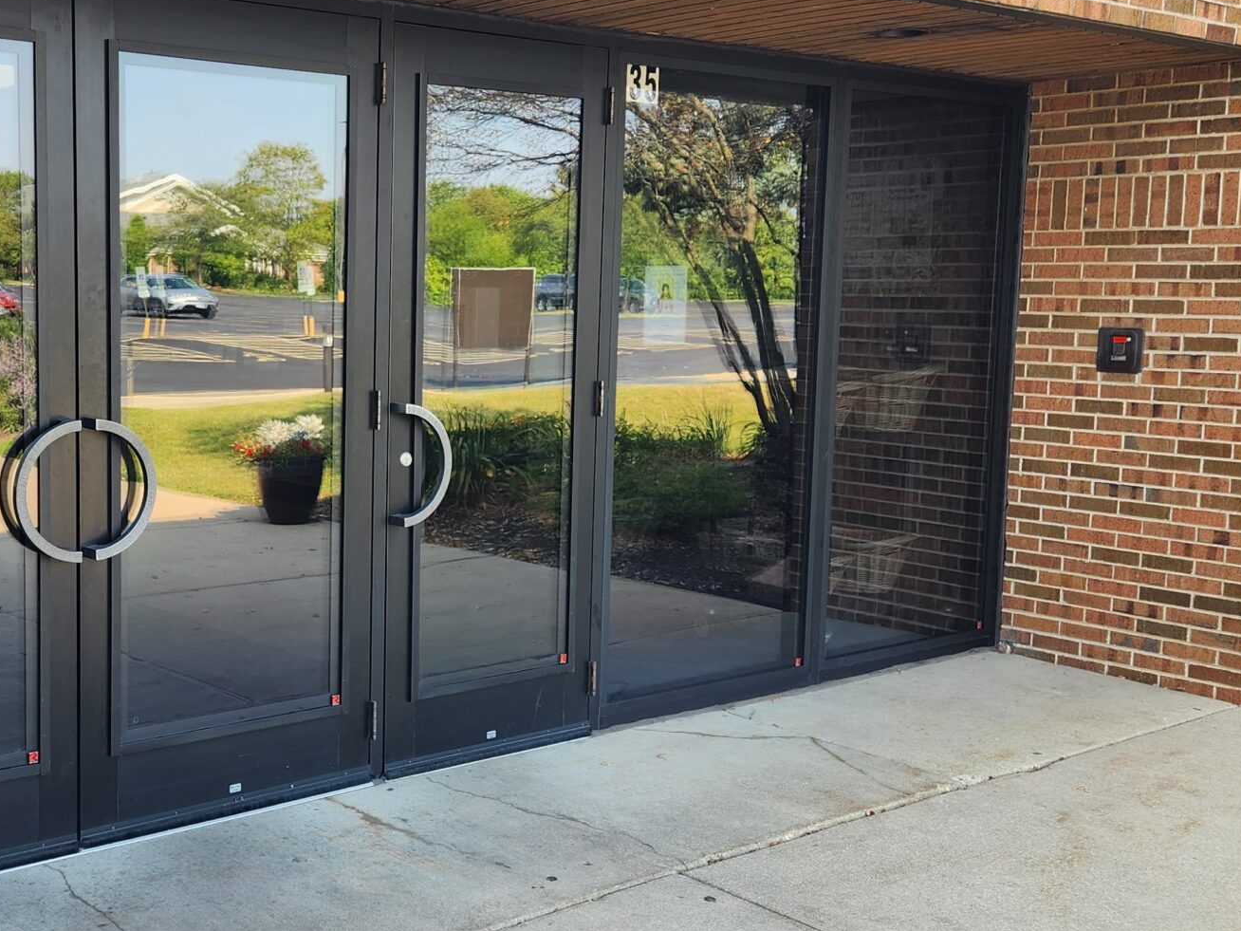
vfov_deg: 32.2
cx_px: 327
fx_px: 1613
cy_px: 487
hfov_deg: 41.0
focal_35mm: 45
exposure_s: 1/180
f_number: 1.8
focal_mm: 5.4
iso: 25
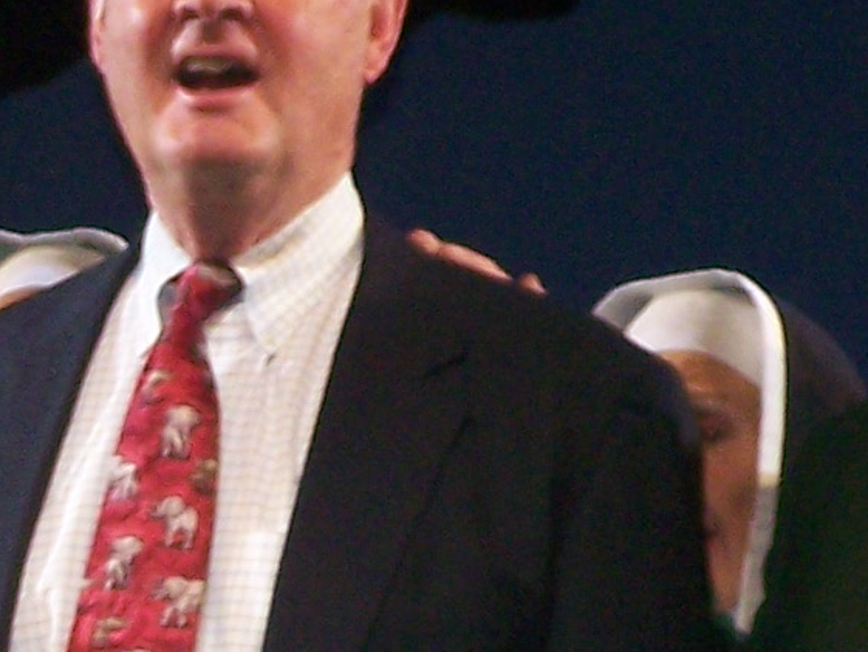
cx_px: -412
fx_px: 17606
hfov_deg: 2.8
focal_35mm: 702
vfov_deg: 2.1
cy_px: 553
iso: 160
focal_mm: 23.1
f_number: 3.2
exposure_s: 1/100
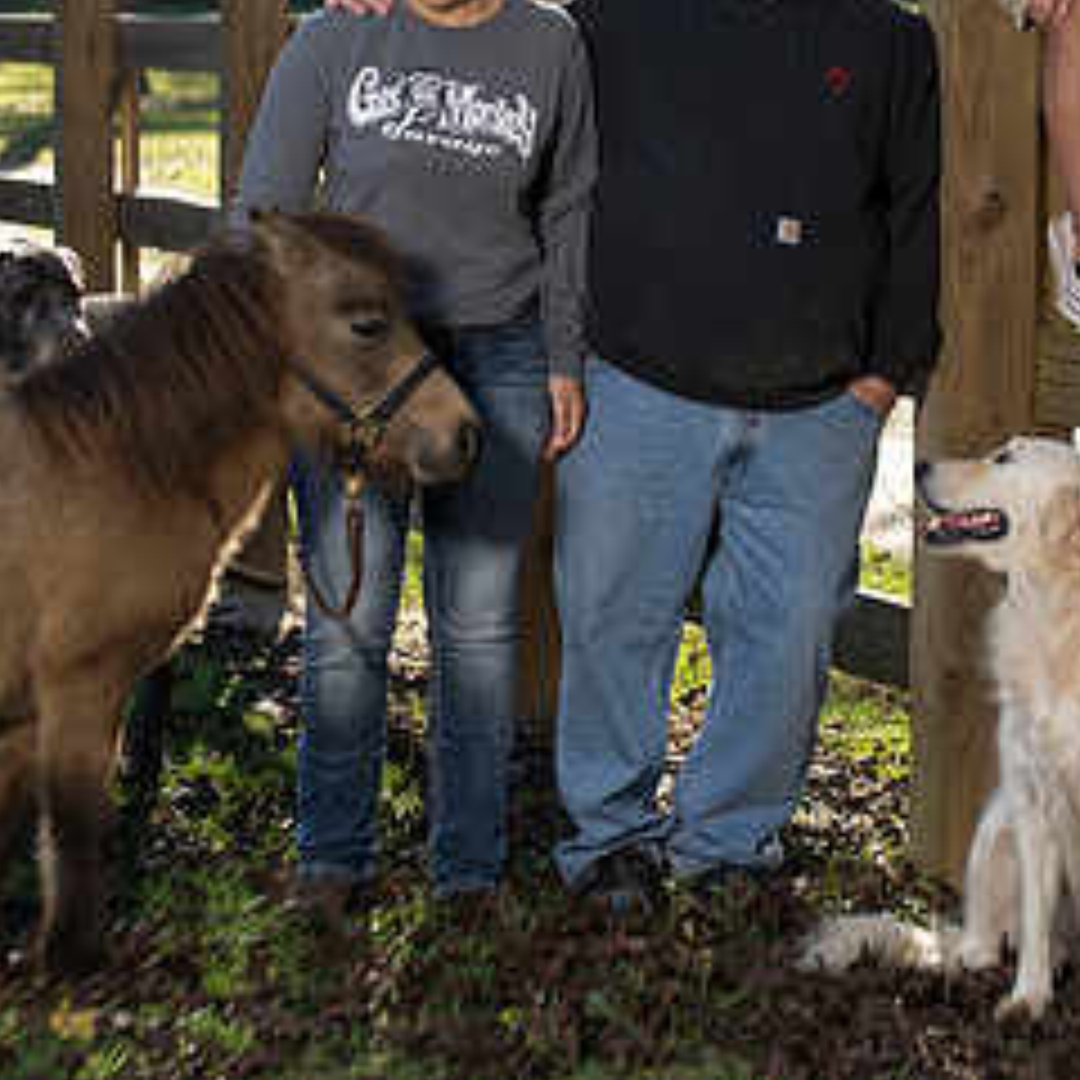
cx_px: 756
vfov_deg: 11.3
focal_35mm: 154
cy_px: 216
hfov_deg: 11.3
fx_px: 5436
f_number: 4
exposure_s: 1/125
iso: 50
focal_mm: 75
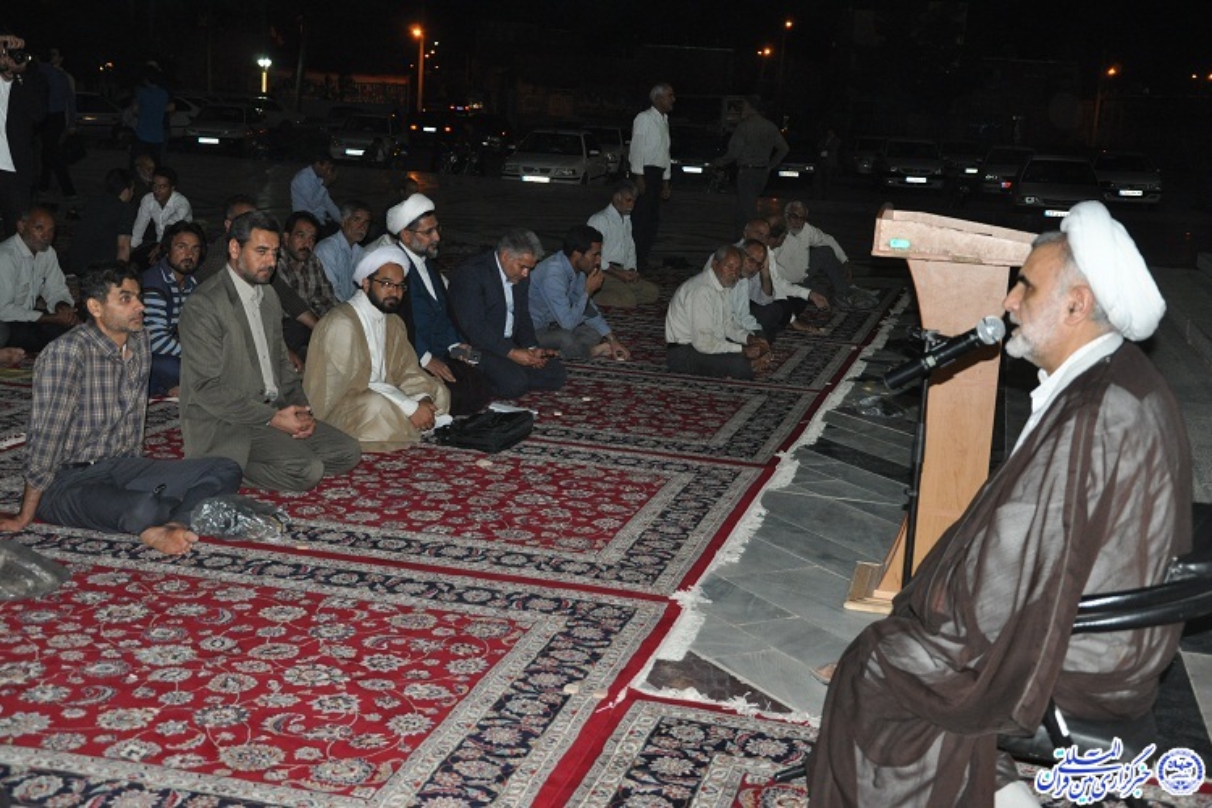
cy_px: 404
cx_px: 606
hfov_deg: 41.1
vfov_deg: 28.1
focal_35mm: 48
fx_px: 1616
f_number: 4.2
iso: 800
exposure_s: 1/60
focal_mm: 32
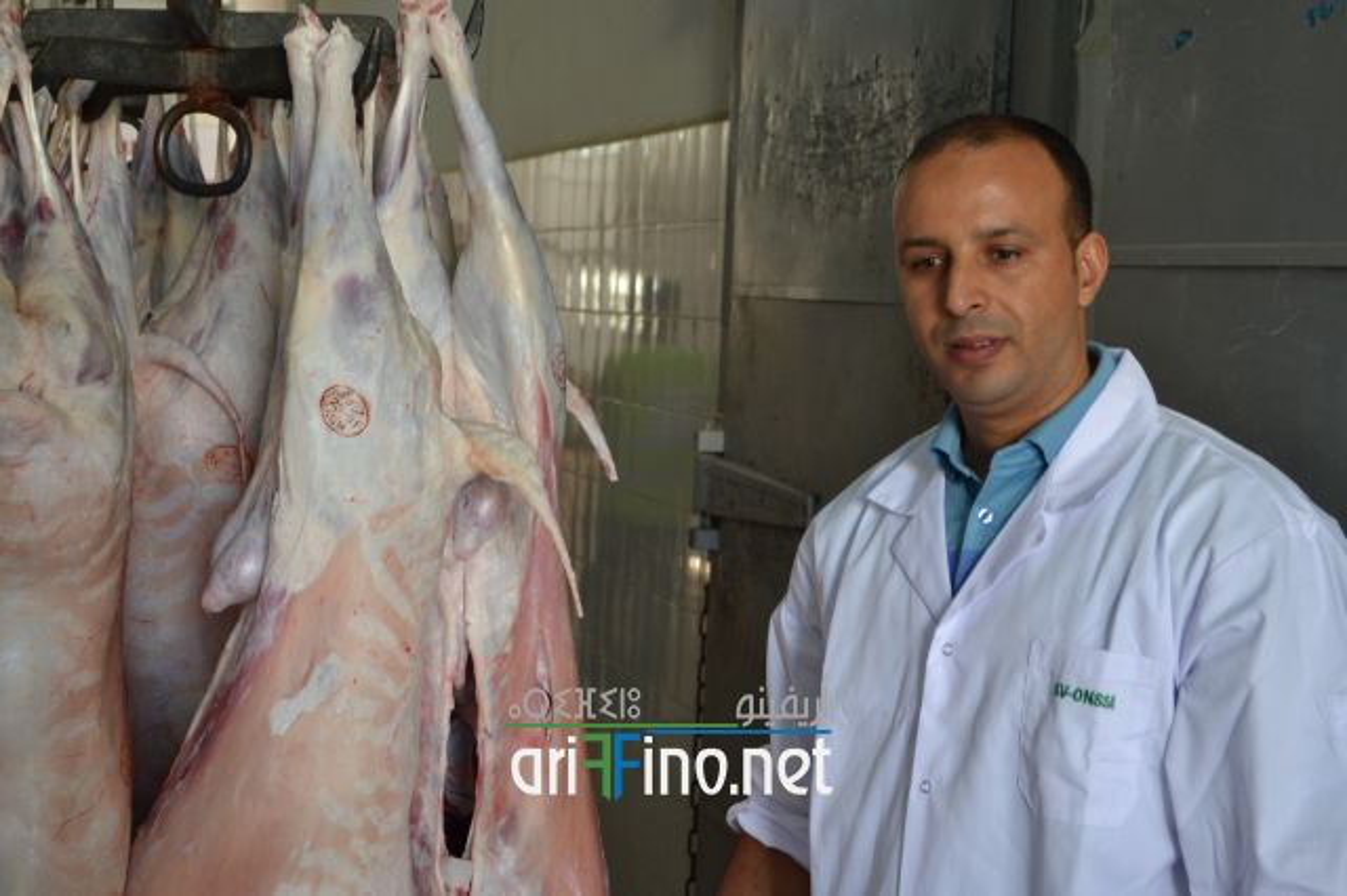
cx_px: 674
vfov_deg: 22.6
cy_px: 448
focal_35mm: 60
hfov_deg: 33.4
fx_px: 2244
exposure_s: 1/25
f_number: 5.3
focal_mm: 40
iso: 400
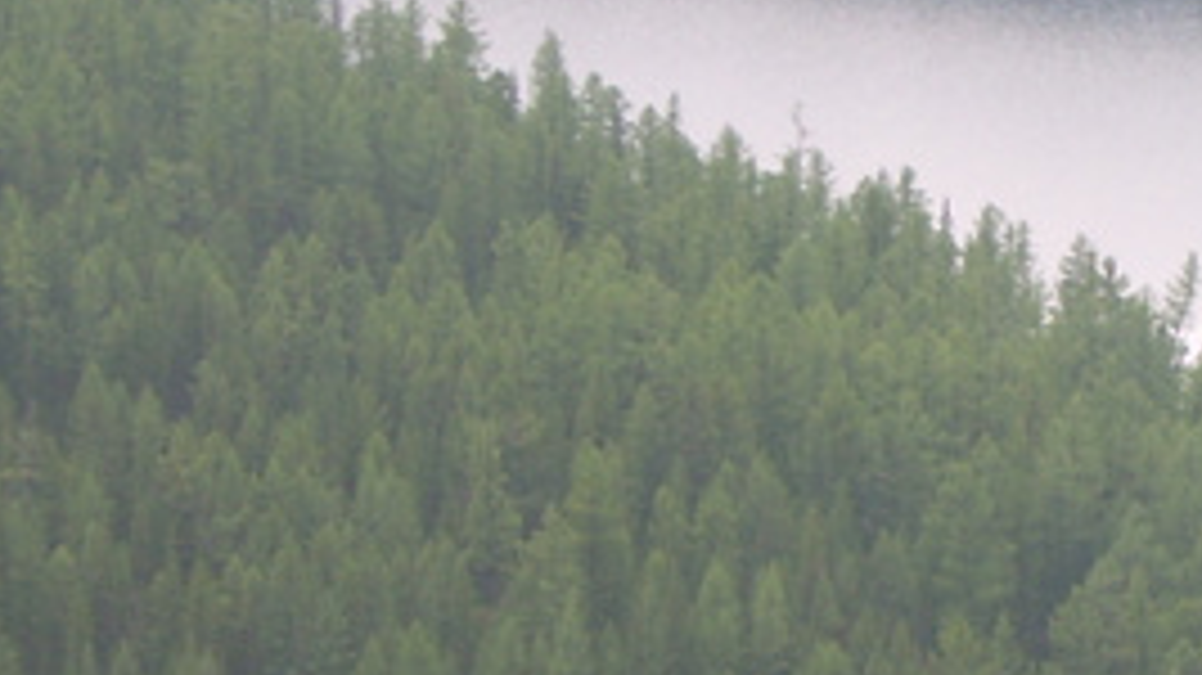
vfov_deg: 4.5
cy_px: 142
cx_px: 1463
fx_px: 8539
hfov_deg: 8.0
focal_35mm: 268
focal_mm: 16
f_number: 4.4
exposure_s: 1/84.8
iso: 50
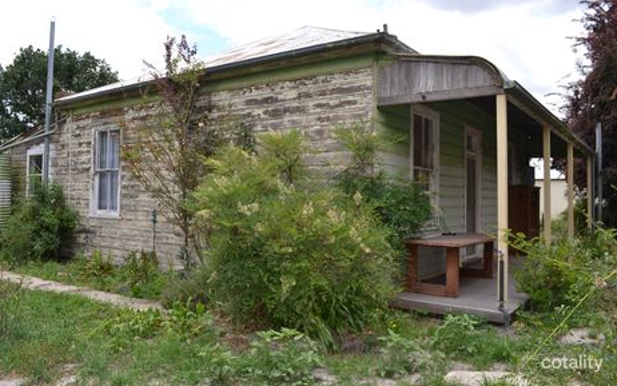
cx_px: 311
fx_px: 471
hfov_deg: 66.5
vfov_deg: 44.5
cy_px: 181
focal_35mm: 28
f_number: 6.3
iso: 100
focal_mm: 18
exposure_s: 1/200
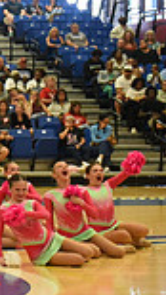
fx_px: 1474
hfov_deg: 6.0
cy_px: 151
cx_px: -324
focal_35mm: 188
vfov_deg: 11.5
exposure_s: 1/1000
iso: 8000
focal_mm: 48
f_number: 2.8
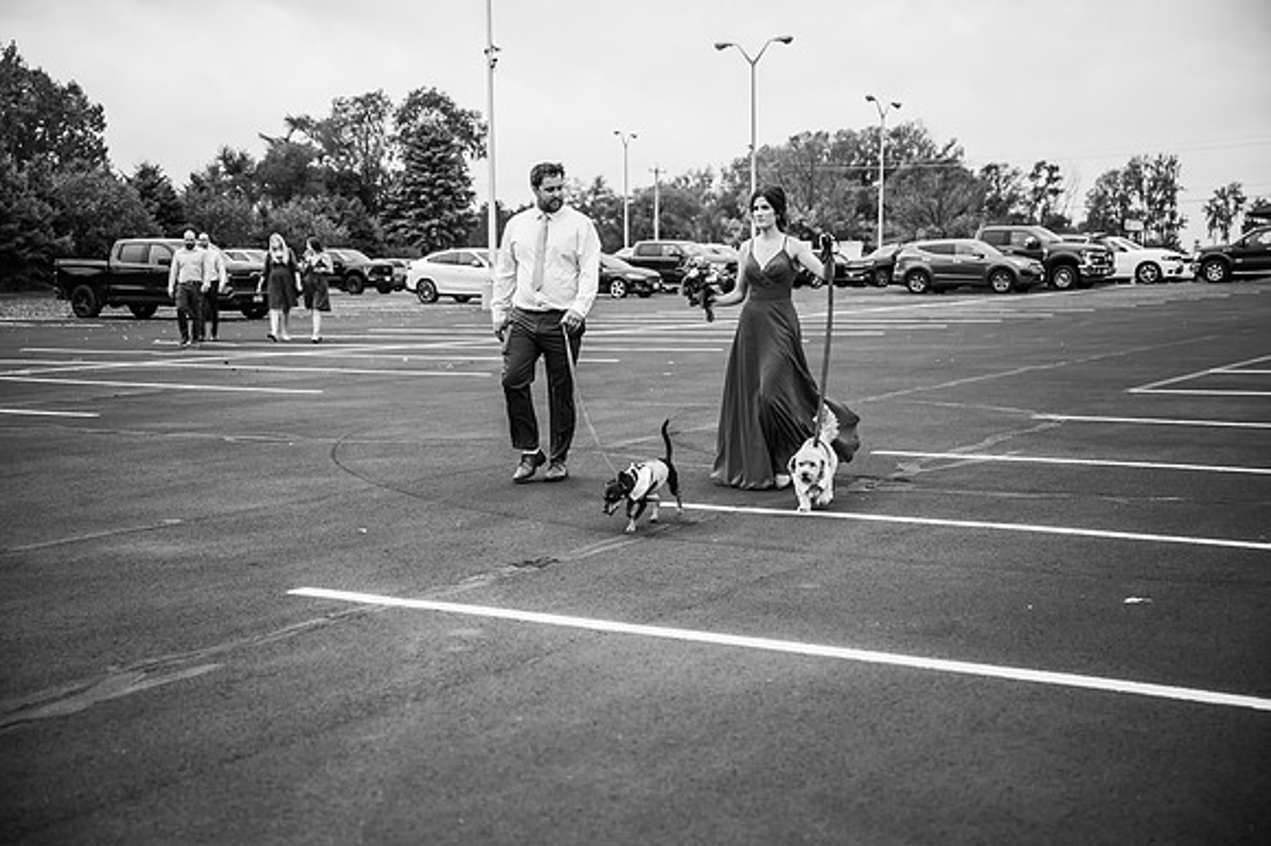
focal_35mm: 50
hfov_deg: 39.6
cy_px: 423
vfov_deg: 27.0
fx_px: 1764
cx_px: 636
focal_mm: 50
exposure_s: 1/1600
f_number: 3.2
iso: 320
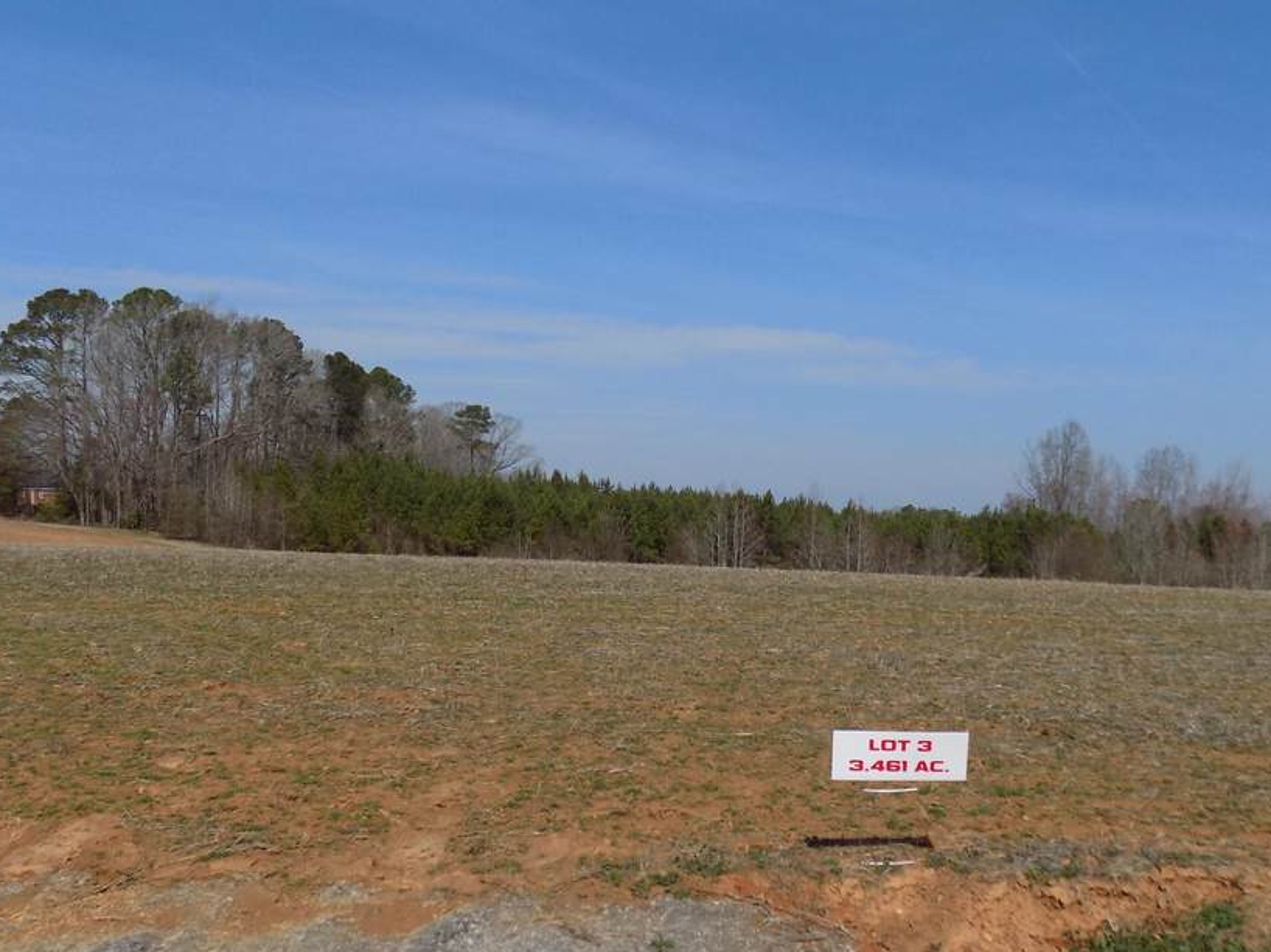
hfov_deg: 51.2
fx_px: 1321
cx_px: 730
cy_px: 584
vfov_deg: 39.4
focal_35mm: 36
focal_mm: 4
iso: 80
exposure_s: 1/200
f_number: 9.9
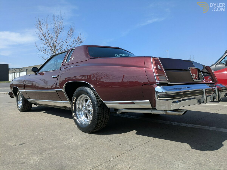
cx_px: 114
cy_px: 85
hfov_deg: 69.4
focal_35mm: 25
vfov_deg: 54.9
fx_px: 164
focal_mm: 5.43
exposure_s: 1/1546
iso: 39
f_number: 1.89
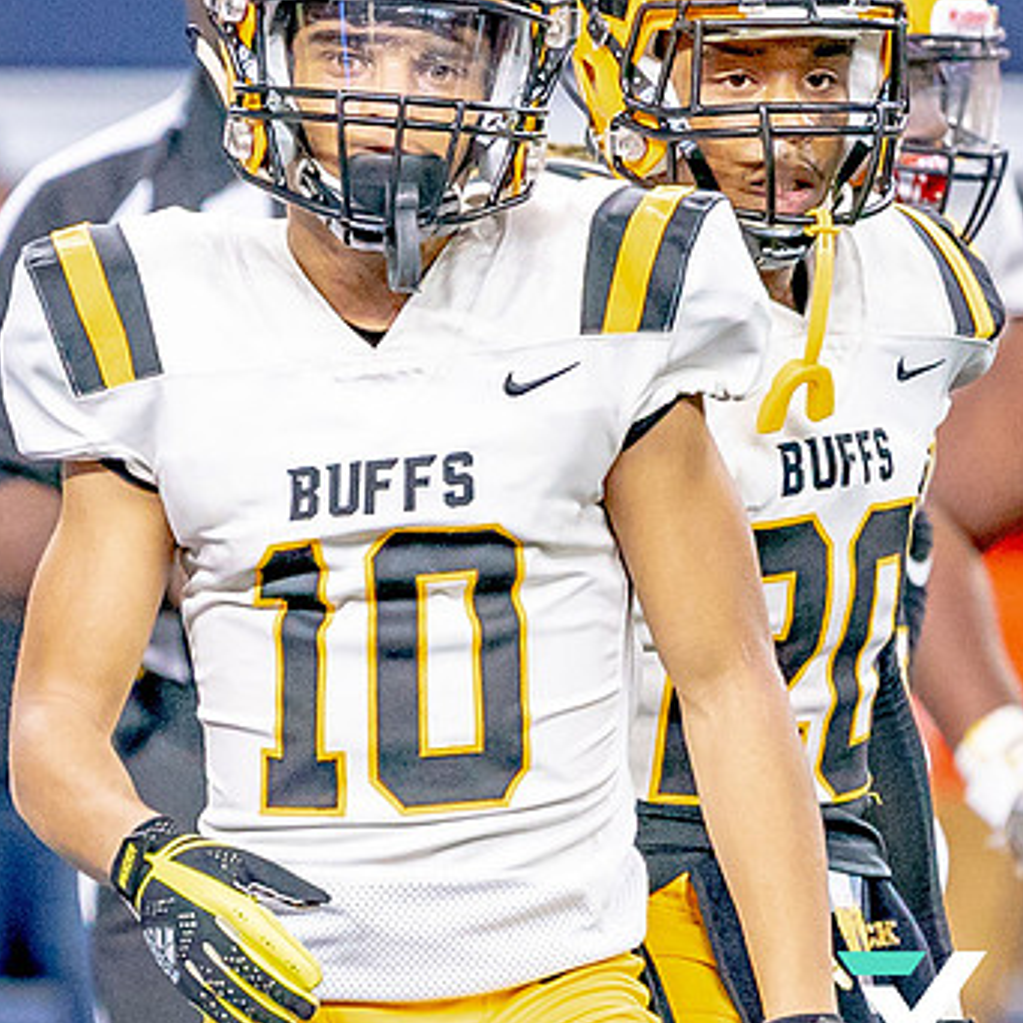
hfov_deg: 1.4
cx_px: 550
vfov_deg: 1.4
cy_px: 564
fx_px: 42229
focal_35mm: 1263
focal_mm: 400
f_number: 5.6
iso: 5000
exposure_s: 1/1000
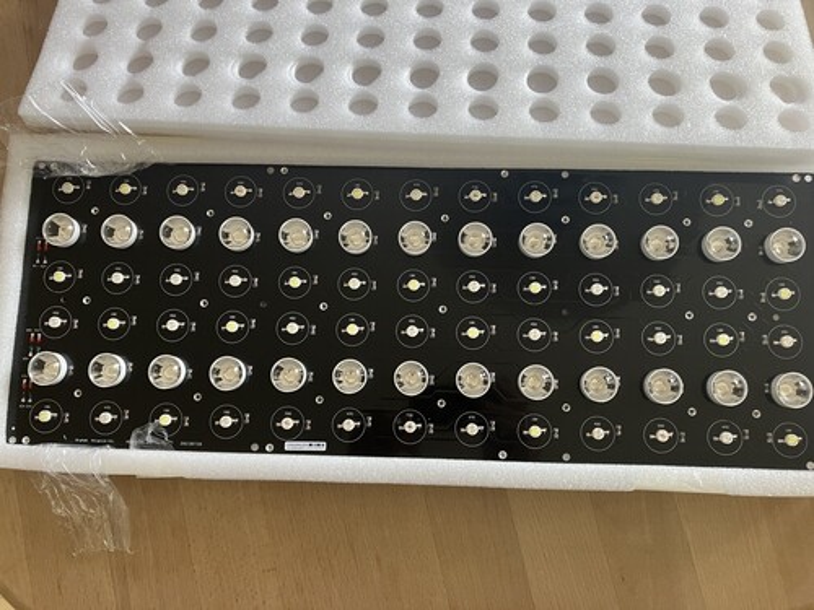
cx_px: 407
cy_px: 305
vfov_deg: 49.7
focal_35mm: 28
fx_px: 658
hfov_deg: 63.4
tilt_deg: -82.2
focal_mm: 3.99
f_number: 1.8
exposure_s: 1/77
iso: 80
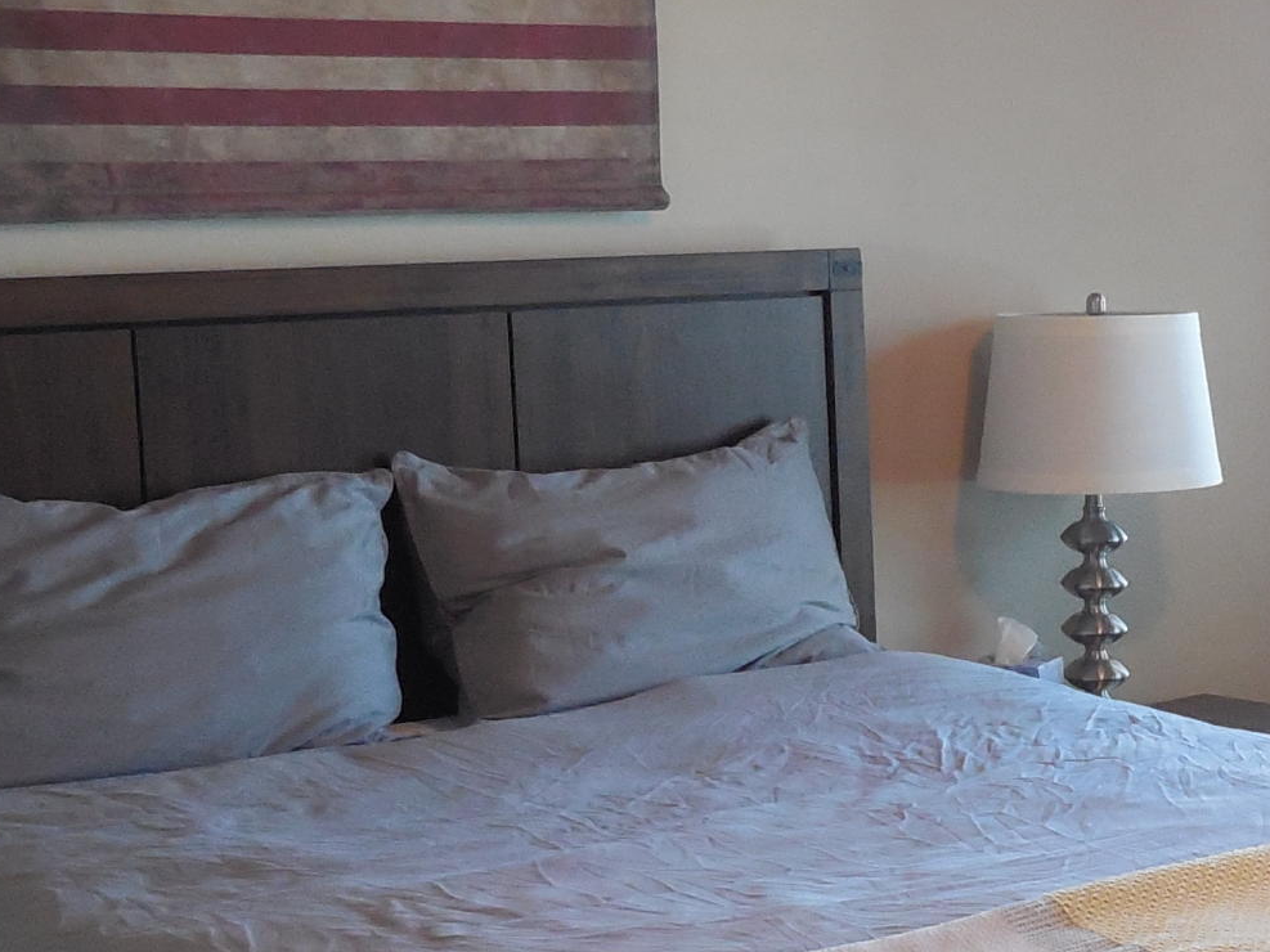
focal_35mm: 76
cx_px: 1193
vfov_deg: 19.3
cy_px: 598
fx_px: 2788
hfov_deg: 24.7
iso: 400
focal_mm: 4.5
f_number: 3.1
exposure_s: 1/30
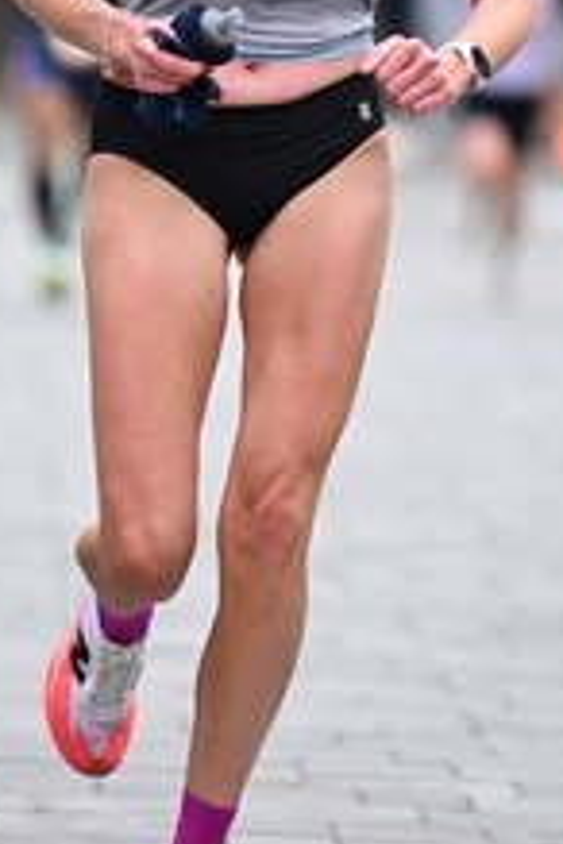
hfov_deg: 2.7
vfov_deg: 4.1
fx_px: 11799
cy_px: 116
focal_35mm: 503
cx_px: 280
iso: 1000
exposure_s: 1/1600
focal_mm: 200
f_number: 2.8
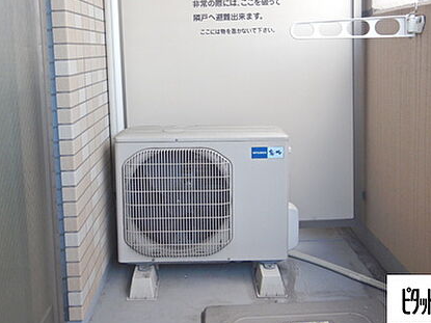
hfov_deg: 50.1
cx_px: 210
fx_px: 461
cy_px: 97
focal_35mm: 37
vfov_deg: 38.0
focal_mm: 4.3
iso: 200
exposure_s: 1/30
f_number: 2.8
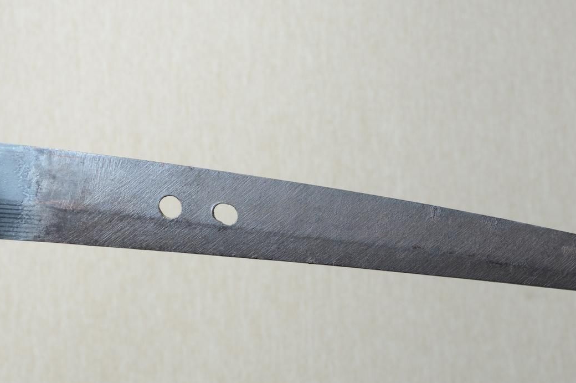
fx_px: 1614
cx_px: 304
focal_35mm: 101
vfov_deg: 13.5
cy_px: 205
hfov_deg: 20.2
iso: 400
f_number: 11
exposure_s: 1/2
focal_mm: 50
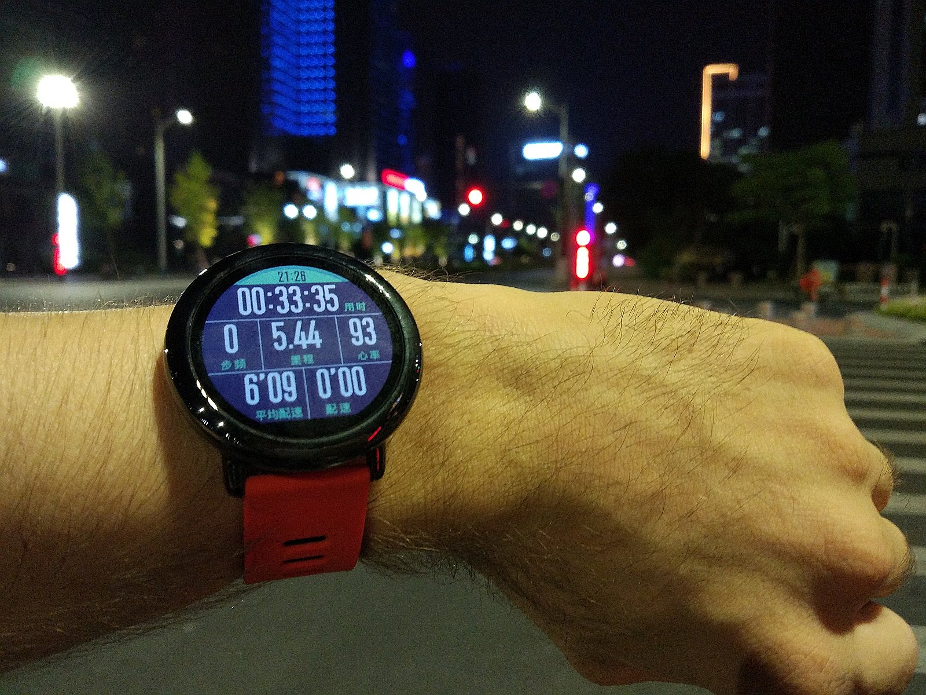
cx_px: 463
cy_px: 348
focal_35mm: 28
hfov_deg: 63.4
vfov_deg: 49.7
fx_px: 749
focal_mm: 4.26
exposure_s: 1/15
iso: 911
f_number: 2
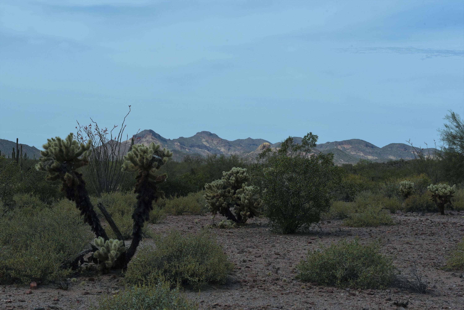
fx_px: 902
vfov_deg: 19.5
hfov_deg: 28.8
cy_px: 155
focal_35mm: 70
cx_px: 232
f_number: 16
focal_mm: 70
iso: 100
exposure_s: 1/200
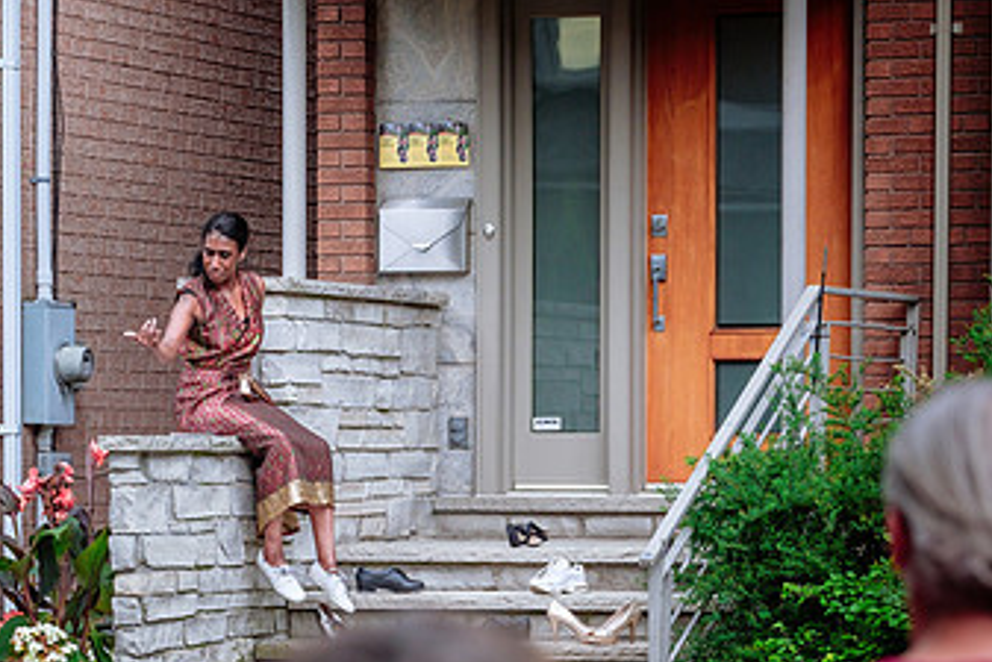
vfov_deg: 7.9
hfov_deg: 11.8
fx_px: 4796
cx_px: 357
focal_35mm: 174
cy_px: 516
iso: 500
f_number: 2.8
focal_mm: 66
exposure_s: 1/250
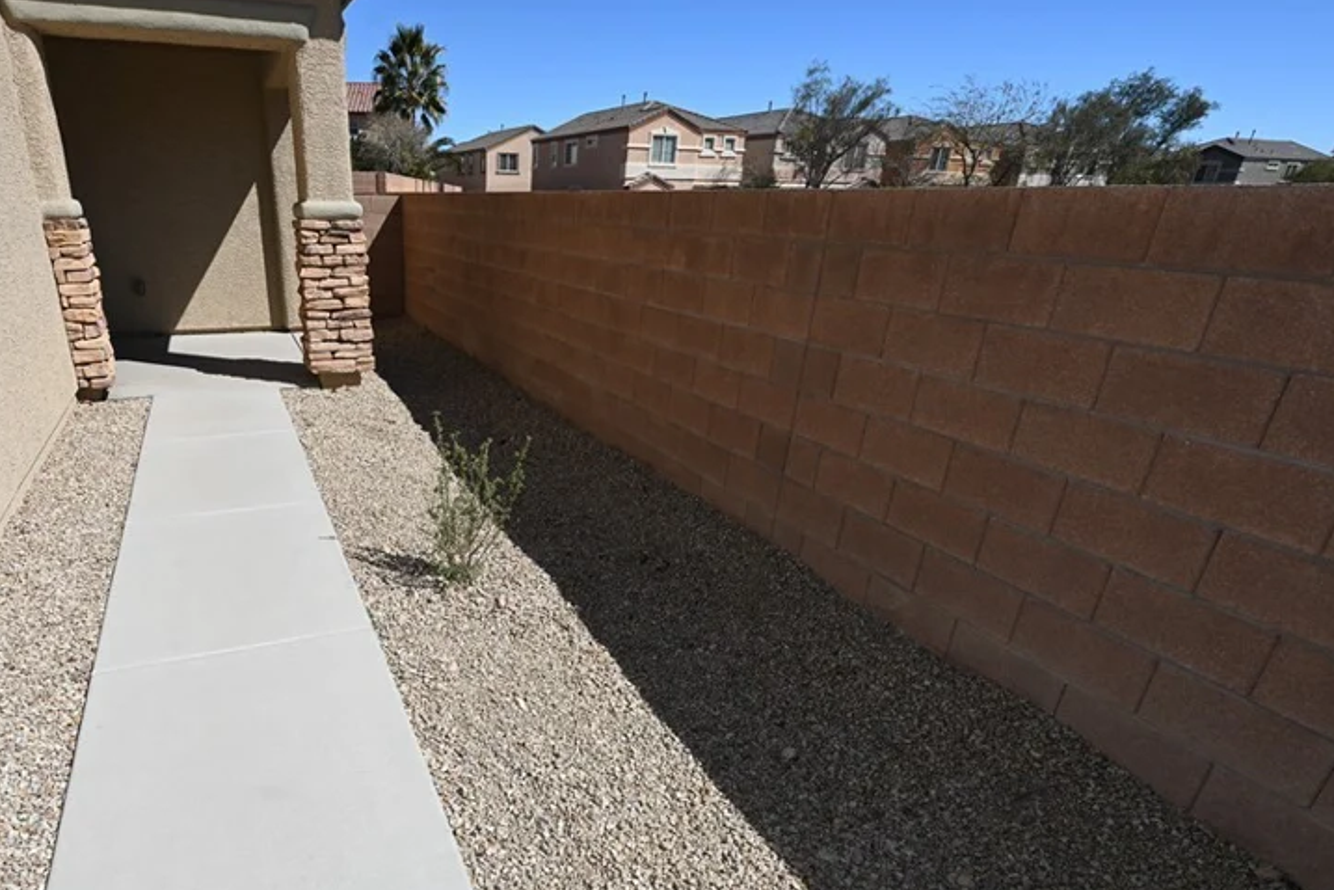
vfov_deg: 61.3
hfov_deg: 82.0
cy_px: 539
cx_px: 482
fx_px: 741
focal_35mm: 20
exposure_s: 1/200
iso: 100
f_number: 8
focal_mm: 14
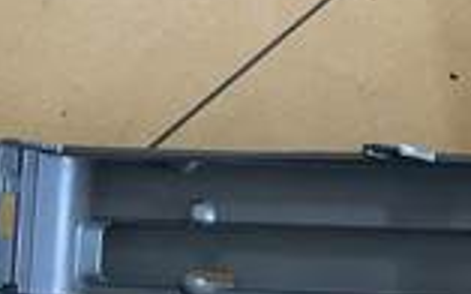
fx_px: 1437
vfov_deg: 11.6
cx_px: 714
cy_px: 288
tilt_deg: -82.8
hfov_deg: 16.8
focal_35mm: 112
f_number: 1.6
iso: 320
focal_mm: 5.1
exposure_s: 1/50
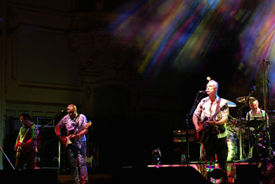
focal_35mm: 89
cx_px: 177
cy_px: 68
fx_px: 680
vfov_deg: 15.4
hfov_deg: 22.8
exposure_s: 1/125
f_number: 4
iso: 3200
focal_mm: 46.3
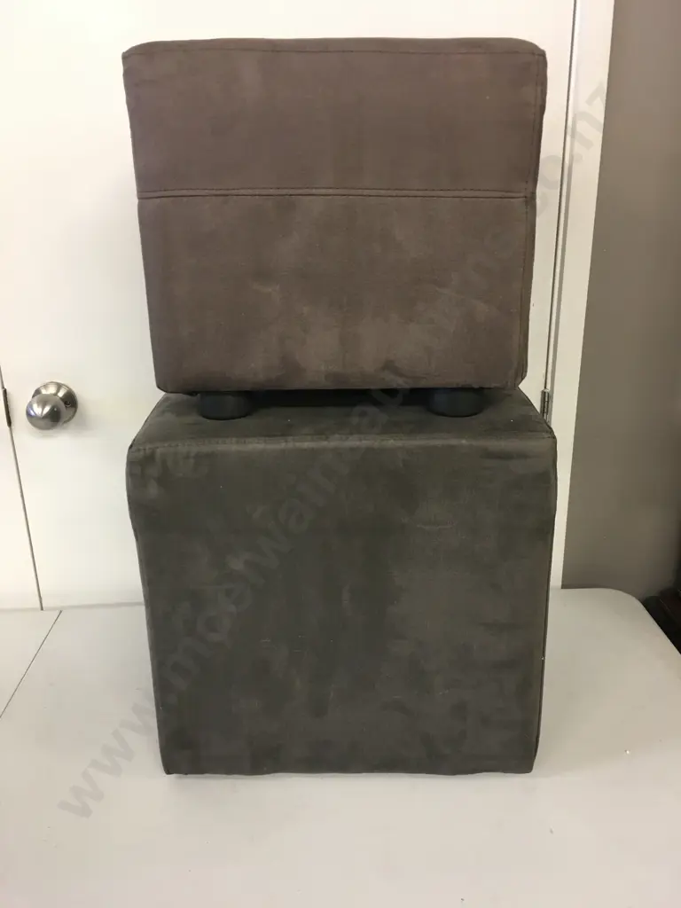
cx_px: 340
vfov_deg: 61.7
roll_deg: +0.9
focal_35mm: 29
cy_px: 454
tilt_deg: -19.6
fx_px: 761
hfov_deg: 48.2
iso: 50
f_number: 2.2
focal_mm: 4.15
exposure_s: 1/17
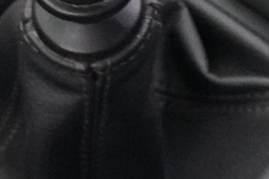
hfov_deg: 9.1
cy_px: -63
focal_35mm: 227
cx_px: 160
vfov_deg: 6.0
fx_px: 1694
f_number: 4.5
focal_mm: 25
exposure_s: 1/15
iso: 6400
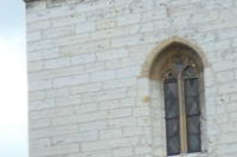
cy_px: 256
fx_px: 1184
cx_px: -276
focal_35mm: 180
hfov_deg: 10.3
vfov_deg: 7.4
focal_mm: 8.8
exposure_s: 1/250
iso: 200
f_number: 3.3
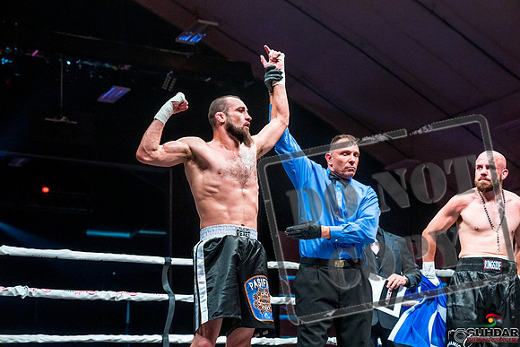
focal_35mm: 65
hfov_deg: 31.0
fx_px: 939
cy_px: 174
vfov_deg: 20.9
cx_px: 260
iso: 4000
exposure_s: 1/800
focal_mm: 65
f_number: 4
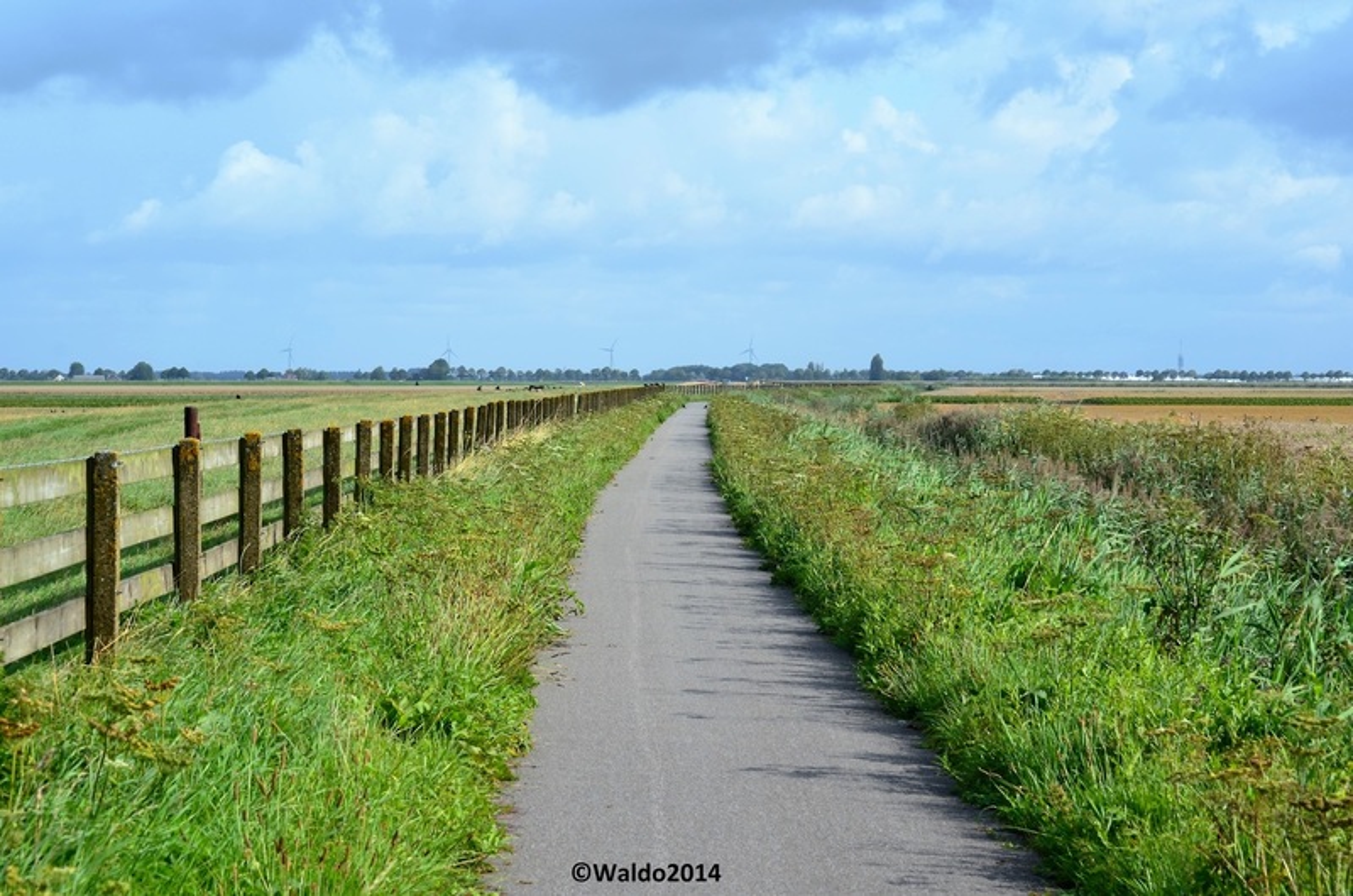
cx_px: 676
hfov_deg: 24.7
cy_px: 448
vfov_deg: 16.5
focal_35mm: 82
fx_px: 3094
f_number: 11
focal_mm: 55
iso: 125
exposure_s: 1/125
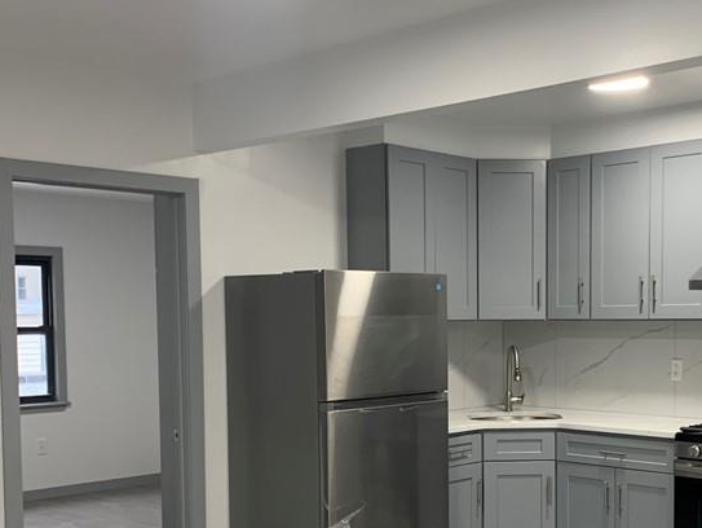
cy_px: 375
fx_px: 994
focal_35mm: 49
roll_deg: +1.0
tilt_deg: -3.6
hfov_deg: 38.2
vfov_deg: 29.4
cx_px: 503
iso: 100
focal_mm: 4.25
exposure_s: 1/60
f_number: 1.8
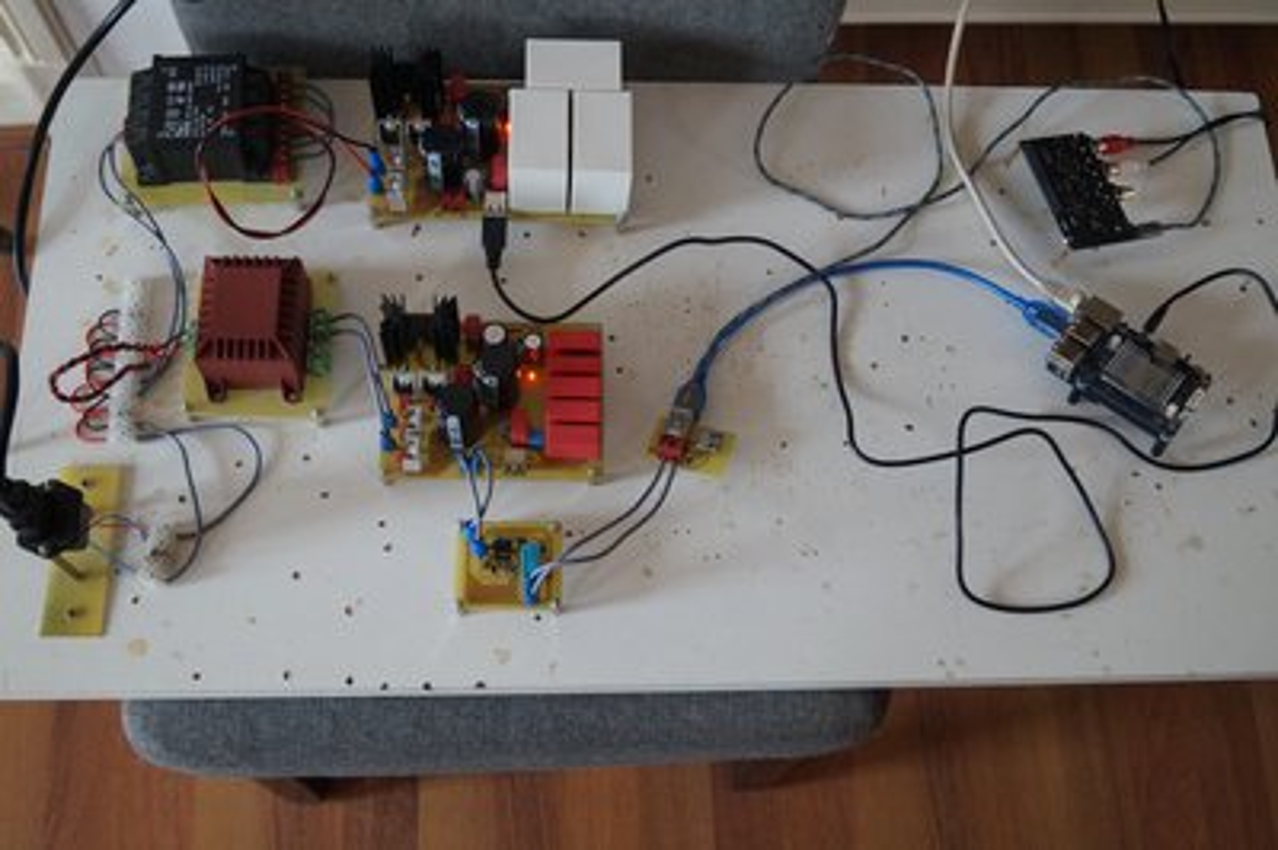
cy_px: 425
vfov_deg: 34.2
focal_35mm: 39
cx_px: 639
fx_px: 1383
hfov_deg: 49.6
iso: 2500
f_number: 4
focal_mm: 26
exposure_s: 1/160
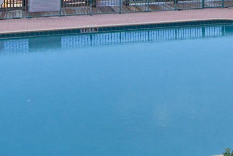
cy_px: -72
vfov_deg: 16.9
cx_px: 188
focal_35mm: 74
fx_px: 479
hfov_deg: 26.8
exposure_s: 1/250
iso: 200
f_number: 9
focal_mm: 12
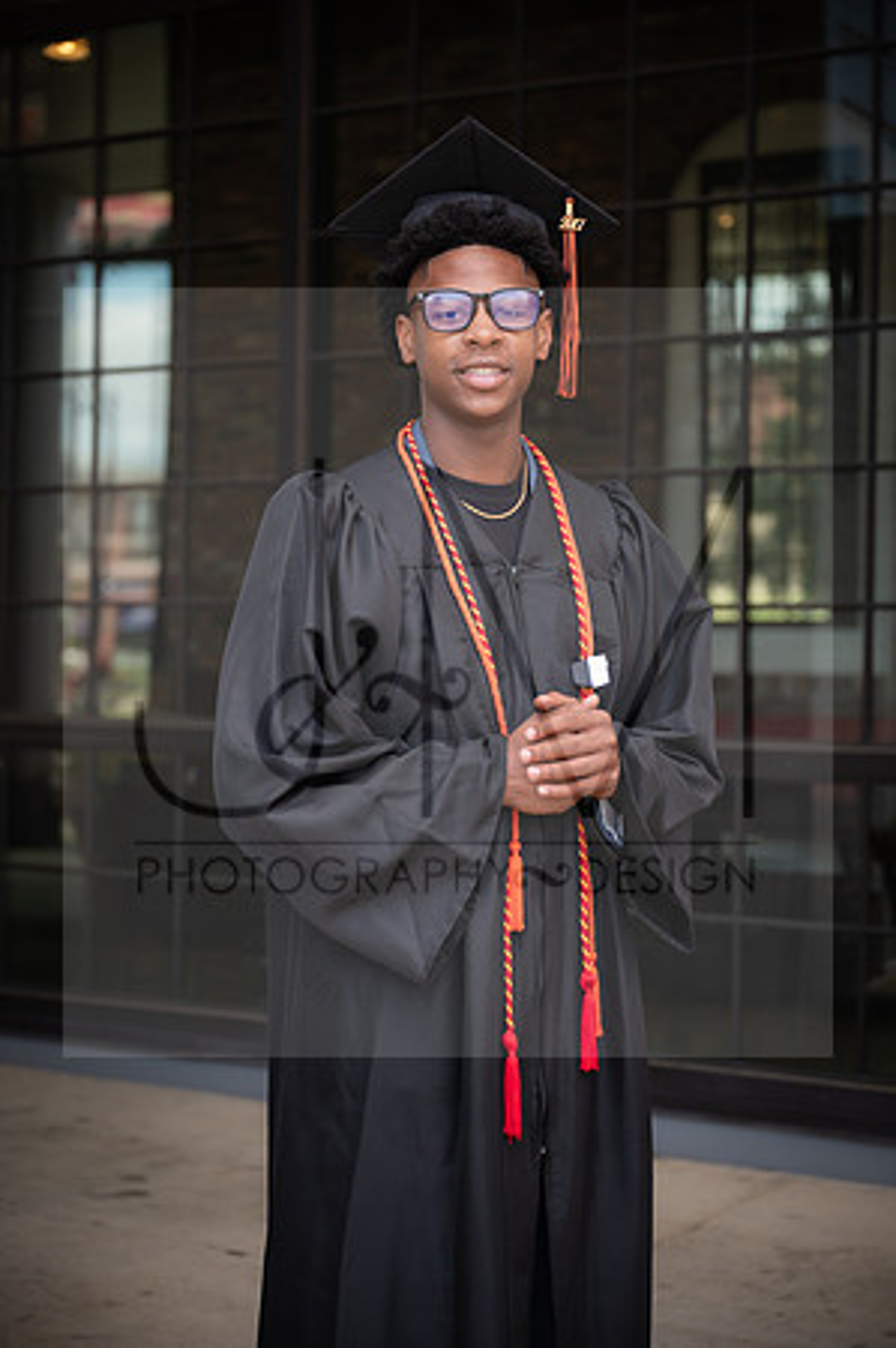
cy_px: 674
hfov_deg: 22.2
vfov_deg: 32.9
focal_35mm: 61
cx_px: 448
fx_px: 2282
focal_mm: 61
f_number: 2.8
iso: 200
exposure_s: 1/250
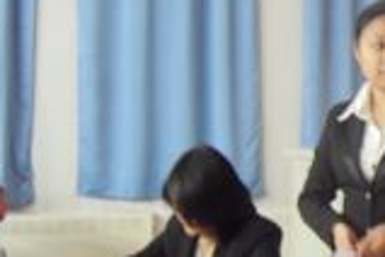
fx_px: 1144
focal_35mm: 107
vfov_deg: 12.8
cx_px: 421
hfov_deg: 18.4
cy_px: 81
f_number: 3.5
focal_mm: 6.6
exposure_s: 1
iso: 200
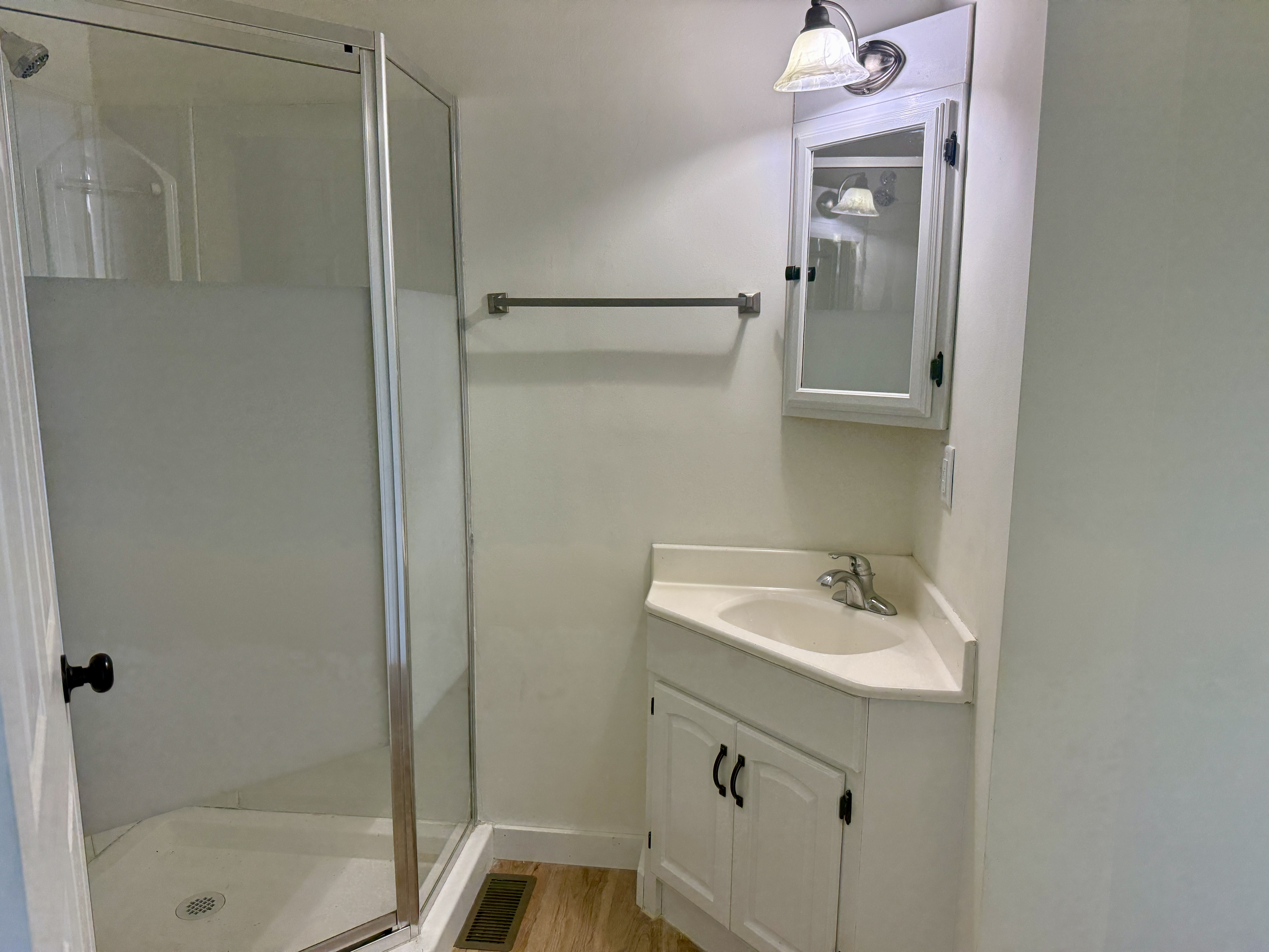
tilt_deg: -9.6
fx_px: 880
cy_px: 476
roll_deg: +0.4
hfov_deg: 71.6
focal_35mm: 24
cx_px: 634
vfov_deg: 56.8
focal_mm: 6.76
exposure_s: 1/60
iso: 160
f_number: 1.78
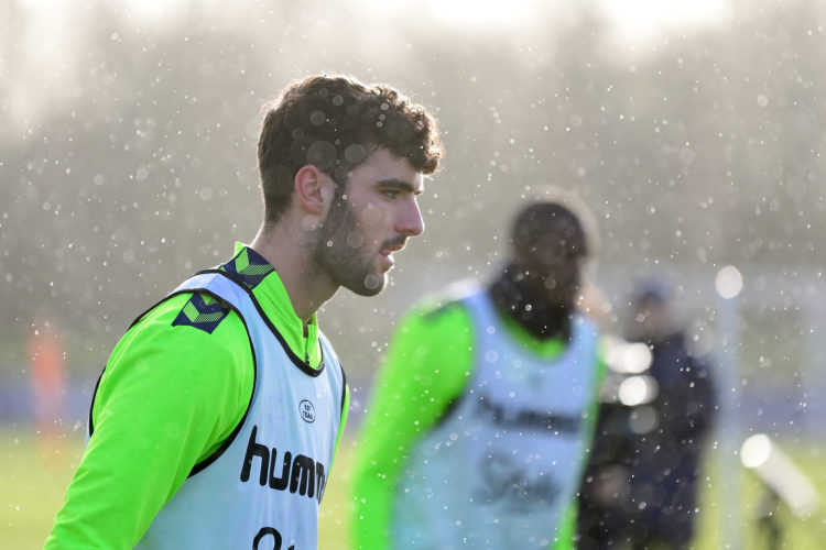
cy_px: 275
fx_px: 4589
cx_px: 413
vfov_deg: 6.9
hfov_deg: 10.3
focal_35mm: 200
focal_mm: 200
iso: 500
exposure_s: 1/3200
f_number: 2.8
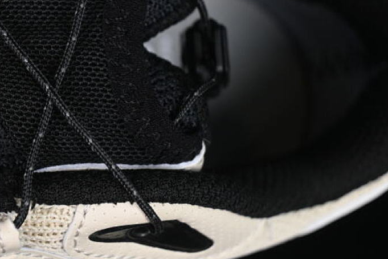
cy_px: 76
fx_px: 1282
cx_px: 92
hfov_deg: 17.1
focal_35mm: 119
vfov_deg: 11.5
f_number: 6.3
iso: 160
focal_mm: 50
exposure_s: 1/60
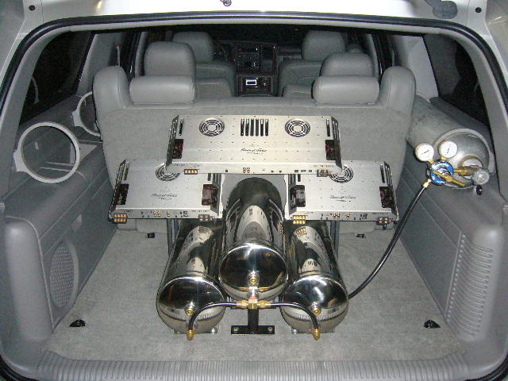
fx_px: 514
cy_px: 190
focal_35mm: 35
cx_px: 254
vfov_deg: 40.7
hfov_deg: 52.6
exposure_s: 1/60
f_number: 2.8
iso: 400
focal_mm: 5.8
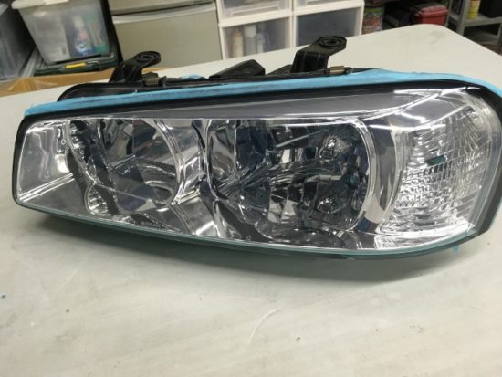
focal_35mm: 29
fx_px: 421
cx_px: 251
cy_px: 188
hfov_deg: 61.6
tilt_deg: -37.4
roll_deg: +5.4
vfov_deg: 48.3
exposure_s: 1/30
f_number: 2.2
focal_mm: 4.15
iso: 100
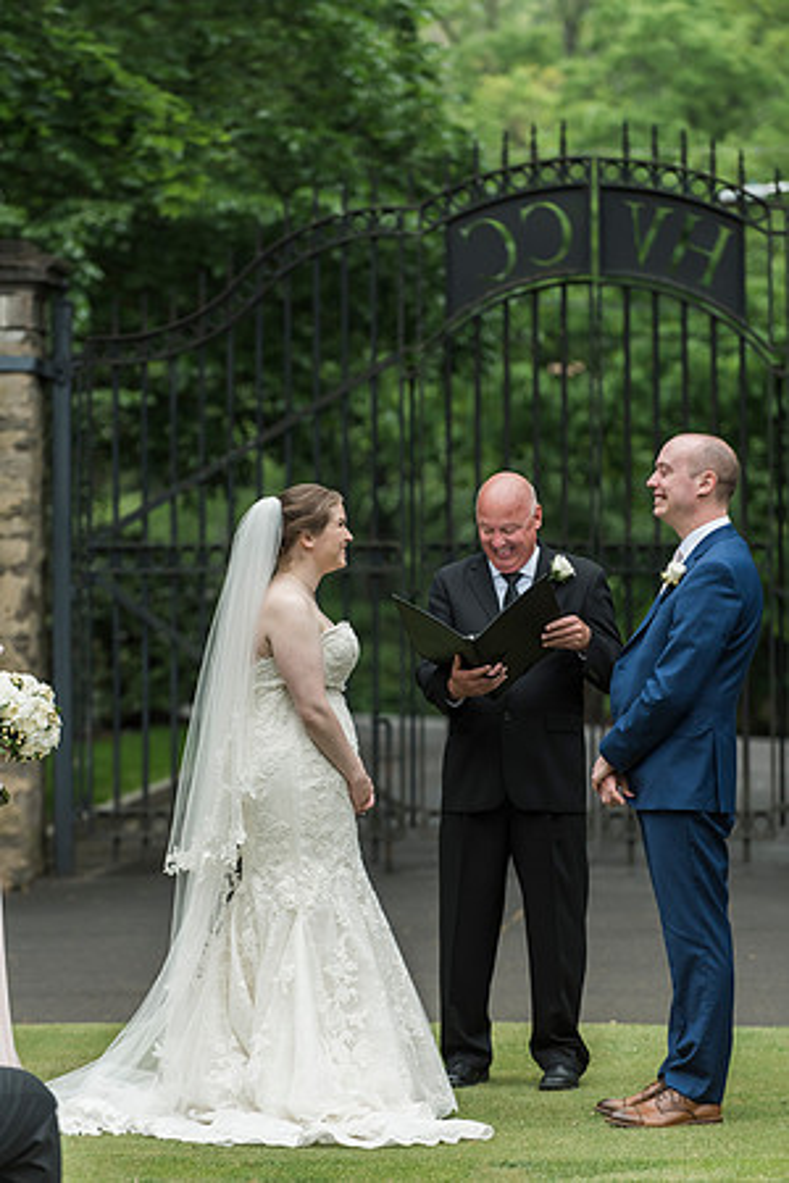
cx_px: 394
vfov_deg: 12.1
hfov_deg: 8.1
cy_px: 592
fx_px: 5588
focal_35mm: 170
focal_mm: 170
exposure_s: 1/800
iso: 800
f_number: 4
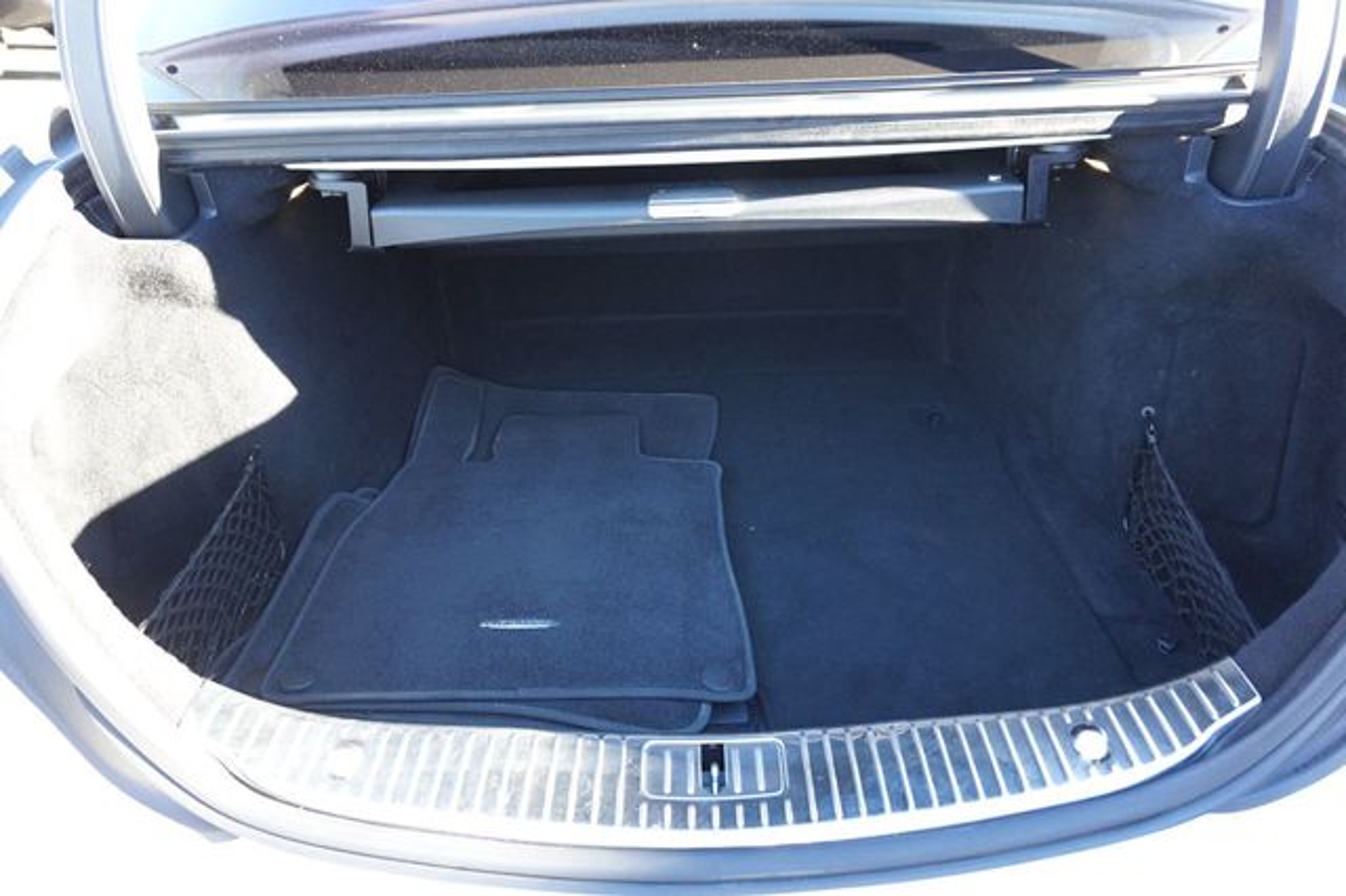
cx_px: 673
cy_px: 448
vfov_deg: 53.1
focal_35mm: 24
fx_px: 897
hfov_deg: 73.8
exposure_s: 1/160
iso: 1250
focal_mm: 16
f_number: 4
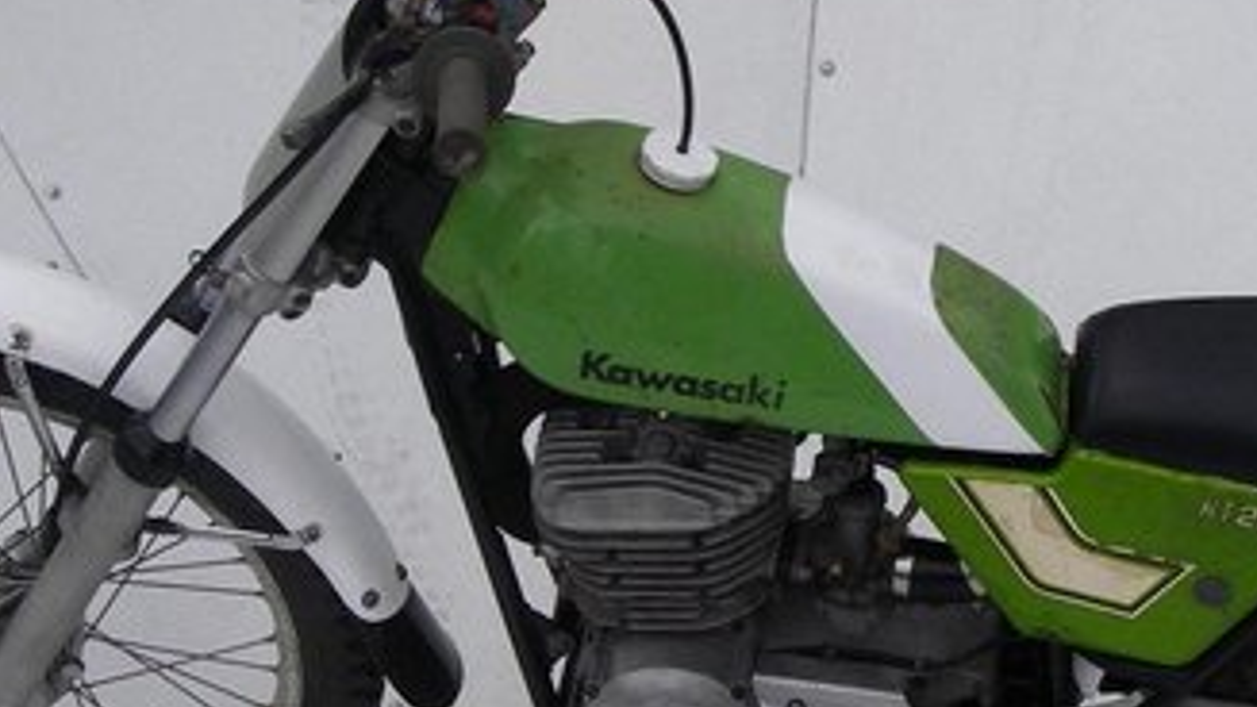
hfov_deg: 26.1
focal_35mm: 81
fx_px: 2700
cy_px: 496
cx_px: 792
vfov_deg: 14.9
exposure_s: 1/200
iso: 80
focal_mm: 6.3
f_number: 6.6
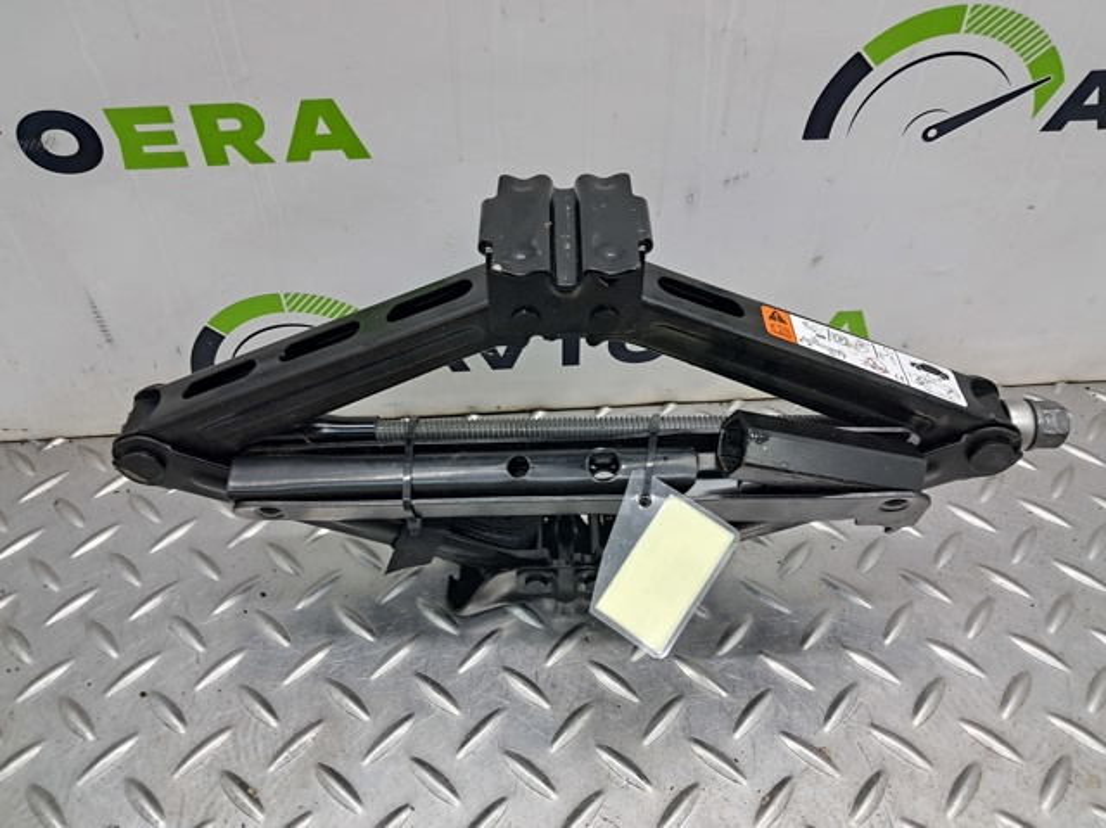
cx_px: 553
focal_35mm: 27
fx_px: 862
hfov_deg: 65.4
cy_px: 414
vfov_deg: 51.3
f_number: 1.8
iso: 125
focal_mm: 4
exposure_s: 1/50
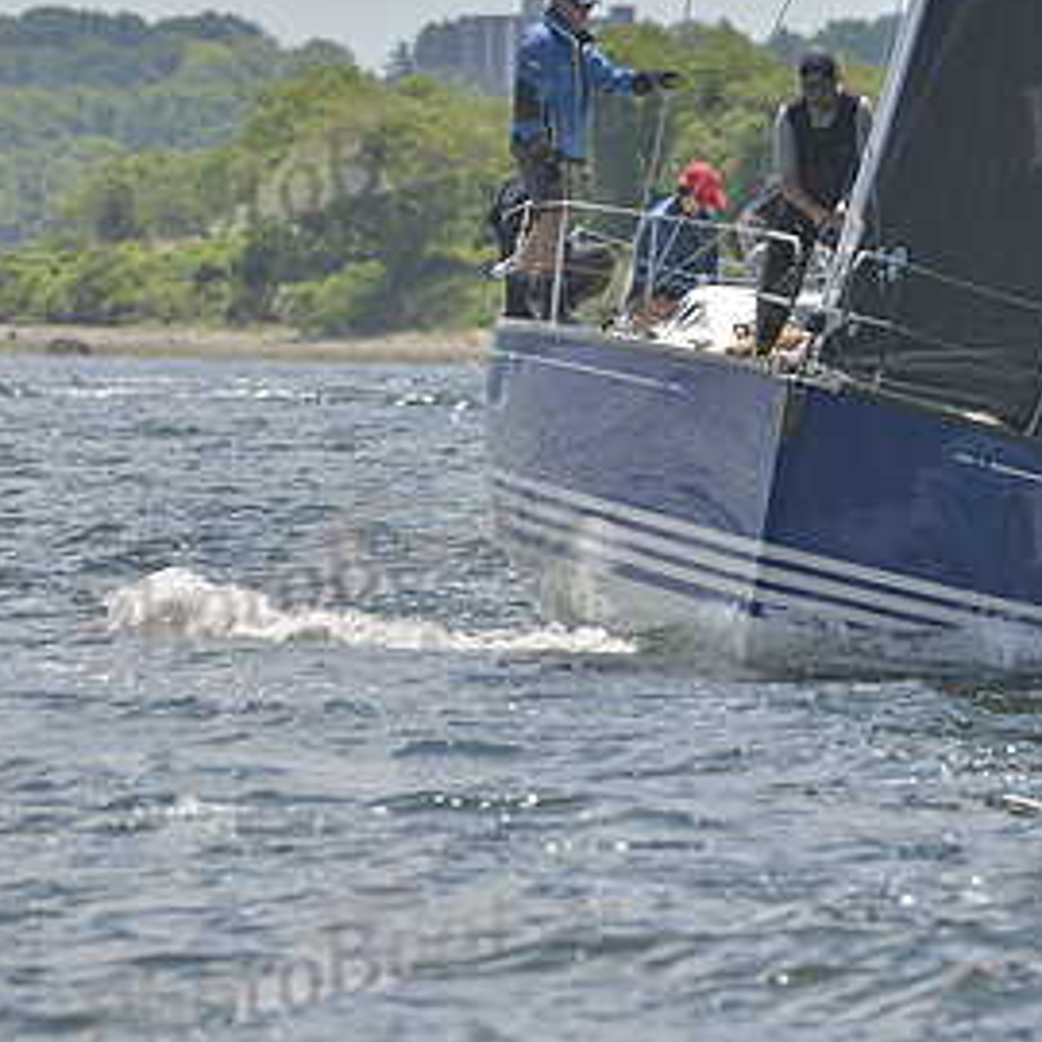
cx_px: 826
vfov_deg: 3.7
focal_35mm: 474
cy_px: 318
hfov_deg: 3.7
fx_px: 16143
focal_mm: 260
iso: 280
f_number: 5.6
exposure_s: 1/1250
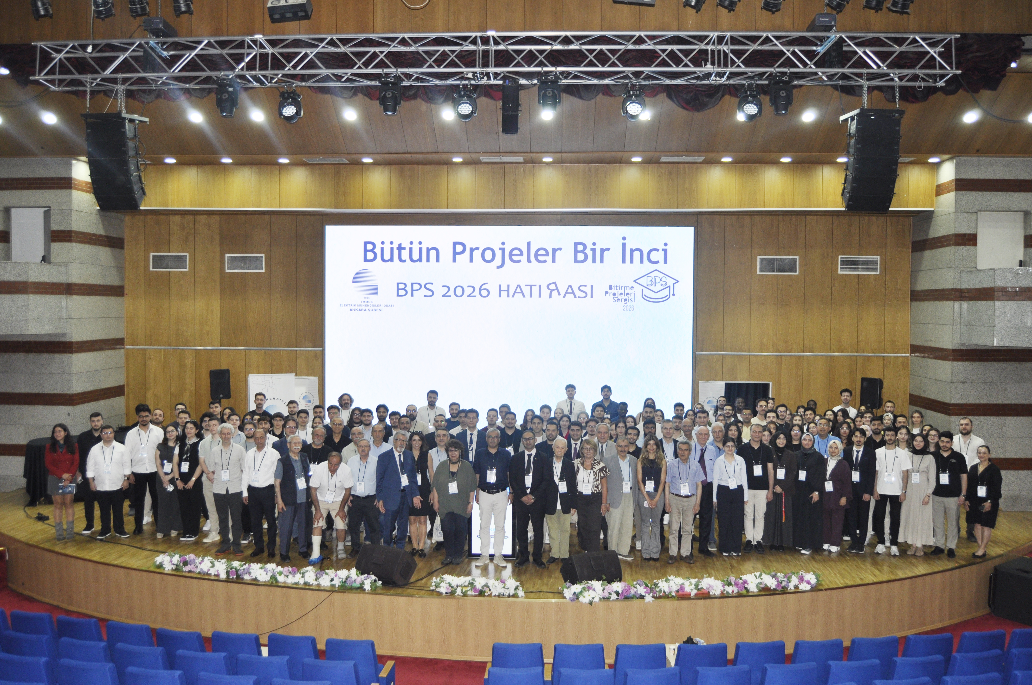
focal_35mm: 30
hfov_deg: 62.0
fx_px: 859
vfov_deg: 43.5
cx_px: 516
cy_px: 342
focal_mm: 20
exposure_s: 1/125
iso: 450
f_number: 3.5
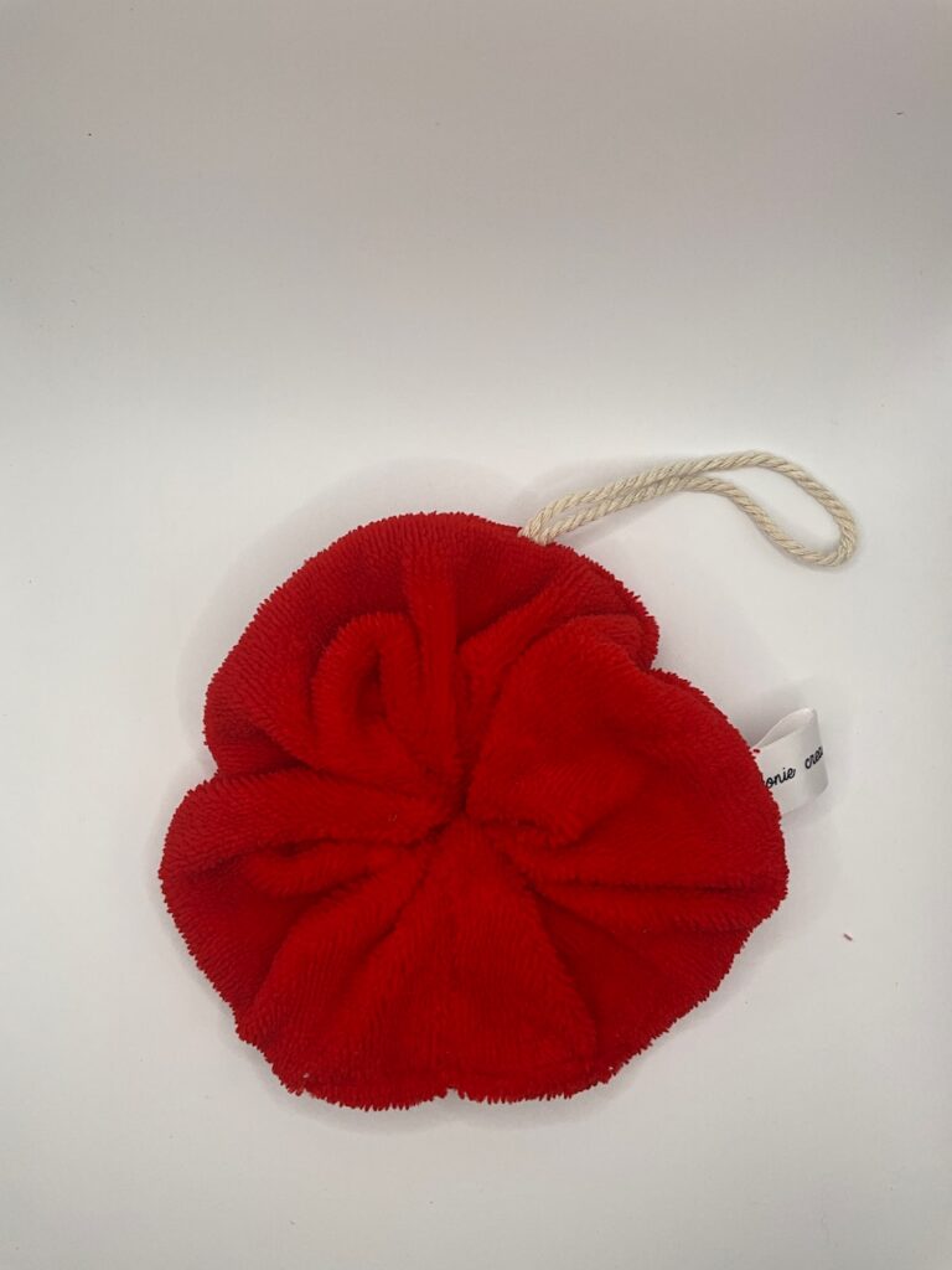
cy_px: 635
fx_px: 1063
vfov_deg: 61.7
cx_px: 476
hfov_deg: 48.2
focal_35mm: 29
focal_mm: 3
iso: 20
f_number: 1.8
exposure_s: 1/168
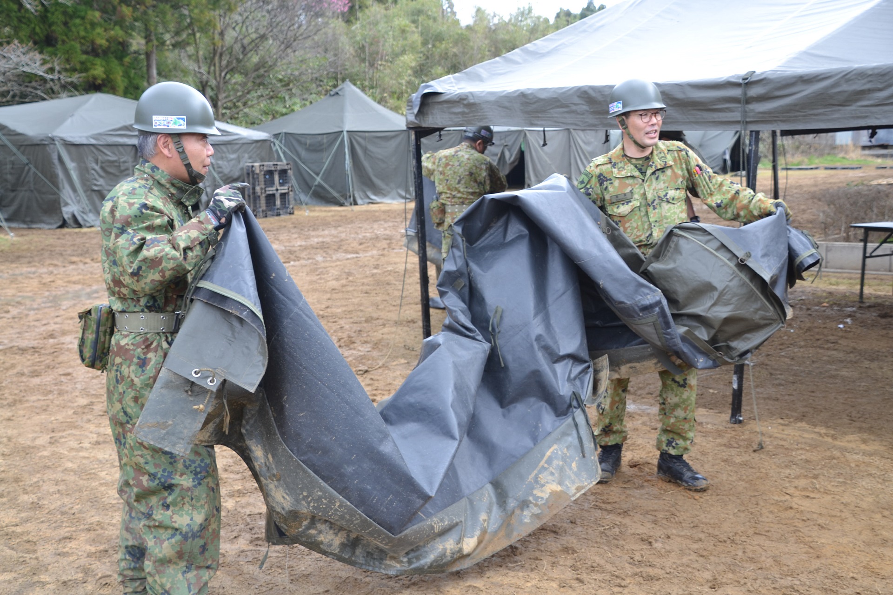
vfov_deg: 31.9
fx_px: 1042
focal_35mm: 42
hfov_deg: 46.4
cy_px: 298
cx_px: 446
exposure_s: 1/100
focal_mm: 28
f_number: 5
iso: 100
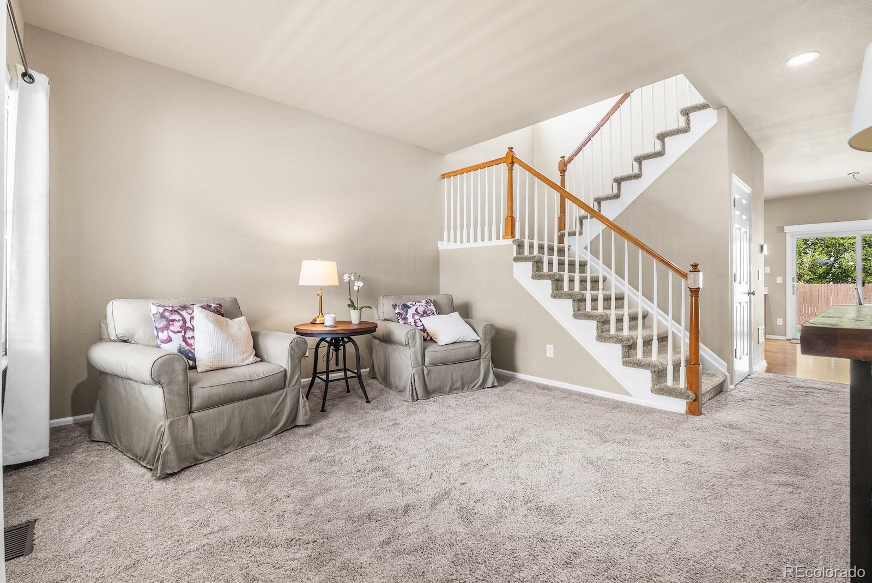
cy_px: 292
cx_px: 436
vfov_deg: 73.8
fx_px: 388
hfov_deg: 96.7
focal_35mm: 16
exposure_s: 1/50
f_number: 8
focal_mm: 16
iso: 200
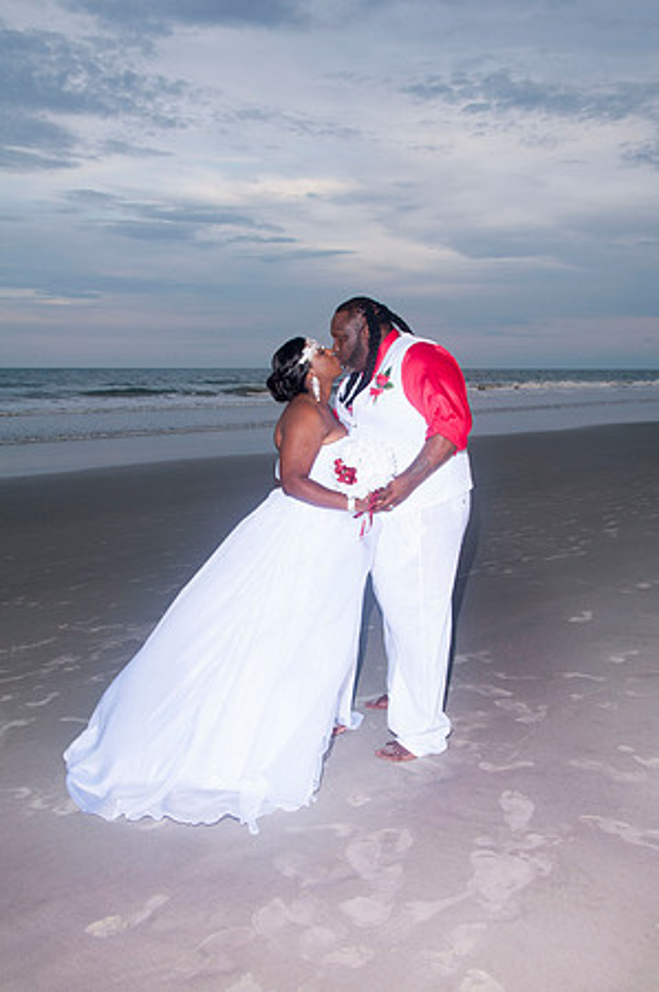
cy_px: 496
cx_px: 330
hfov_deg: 39.9
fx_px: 908
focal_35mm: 33
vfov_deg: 57.3
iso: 400
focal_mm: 22
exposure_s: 1/250
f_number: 7.1
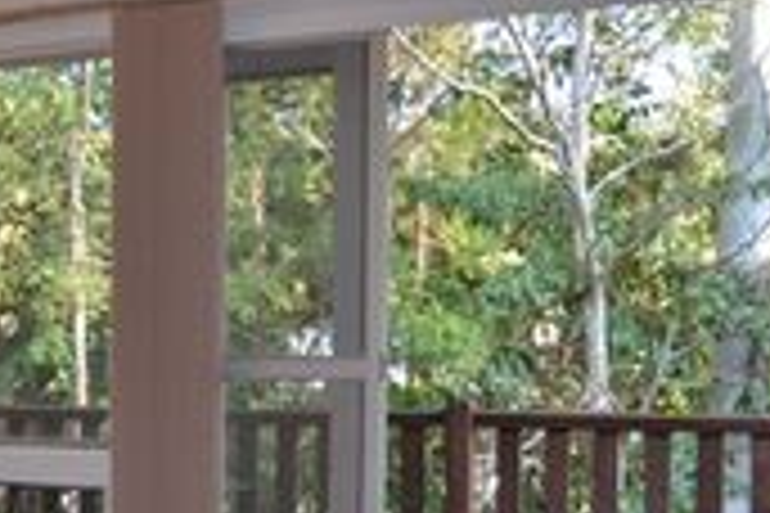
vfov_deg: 20.4
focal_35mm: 66
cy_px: 403
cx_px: 99
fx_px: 1412
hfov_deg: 29.4
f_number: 3.5
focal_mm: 16
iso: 200
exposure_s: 1/80
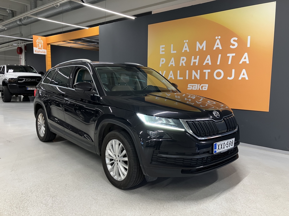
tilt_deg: -5.0
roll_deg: -0.9
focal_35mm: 28
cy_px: 108
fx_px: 234
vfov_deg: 49.7
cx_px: 144
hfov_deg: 63.4
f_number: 1.8
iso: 100
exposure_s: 1/50
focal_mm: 3.99
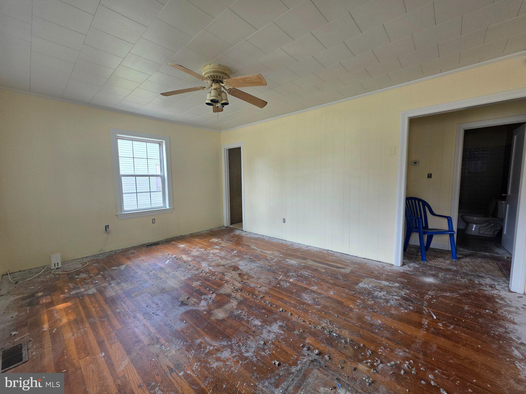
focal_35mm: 13
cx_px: 263
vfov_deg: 89.9
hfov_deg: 106.2
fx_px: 198
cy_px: 197
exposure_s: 1/120
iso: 64
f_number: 1.9
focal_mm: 2.2
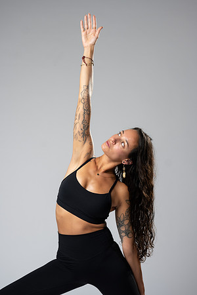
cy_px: 148
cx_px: 98
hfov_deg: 16.1
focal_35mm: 85
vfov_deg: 23.9
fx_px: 698
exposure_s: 1/160
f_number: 3.2
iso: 200
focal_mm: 85
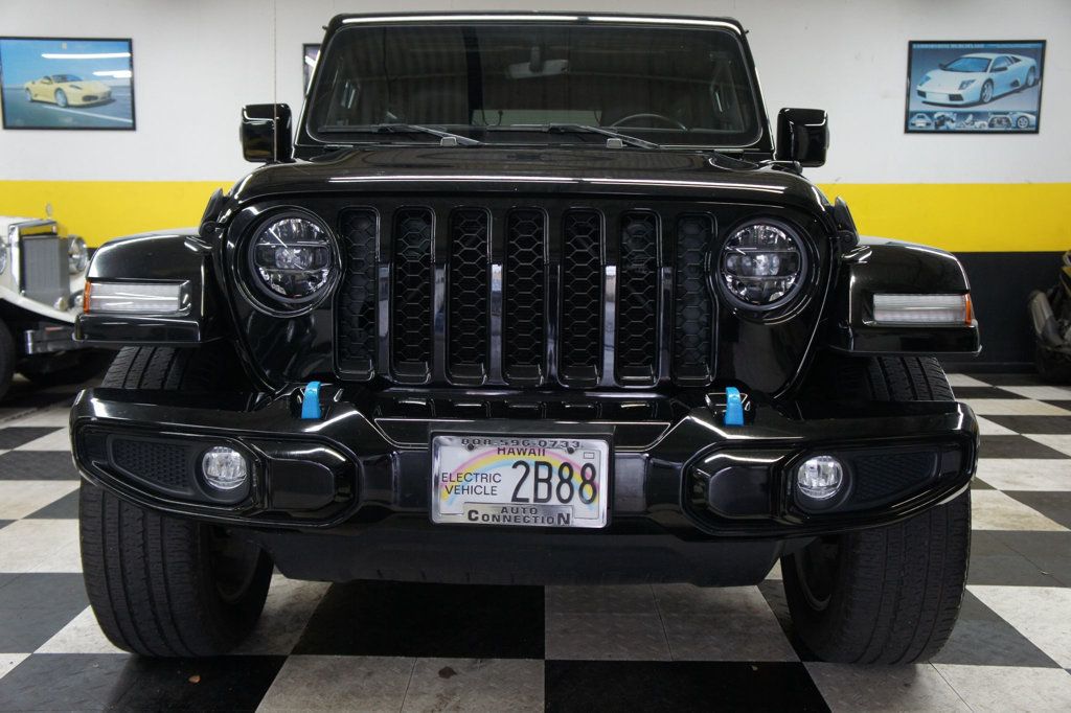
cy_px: 356
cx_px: 536
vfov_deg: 36.8
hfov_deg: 53.1
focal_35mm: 36
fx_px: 1071
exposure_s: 1/40
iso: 400
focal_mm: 24
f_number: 4
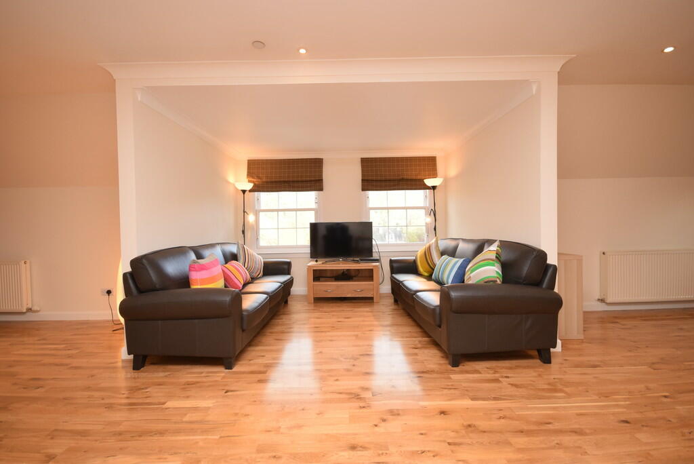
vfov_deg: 77.4
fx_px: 289
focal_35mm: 15
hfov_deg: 100.4
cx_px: 347
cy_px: 232
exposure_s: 1/100
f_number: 5
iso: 800
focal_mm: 10
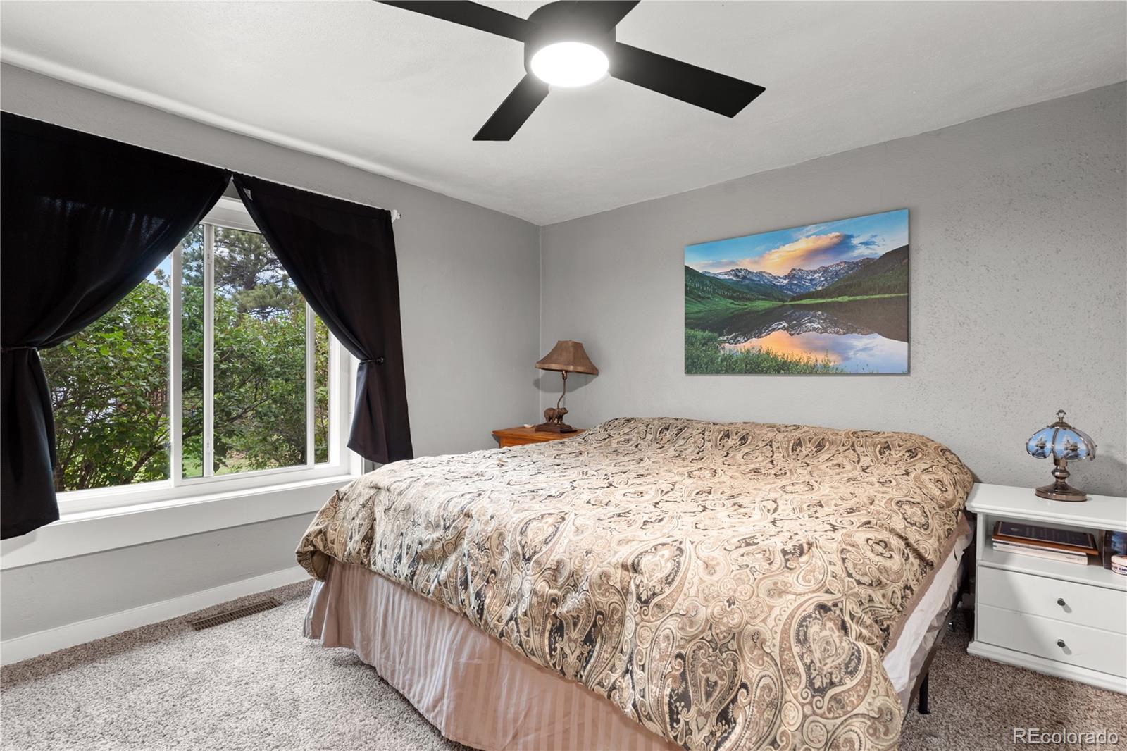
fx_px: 563
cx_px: 564
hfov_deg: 90.0
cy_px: 376
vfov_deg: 67.4
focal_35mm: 18
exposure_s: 1.6
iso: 250
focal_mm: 18
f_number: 8
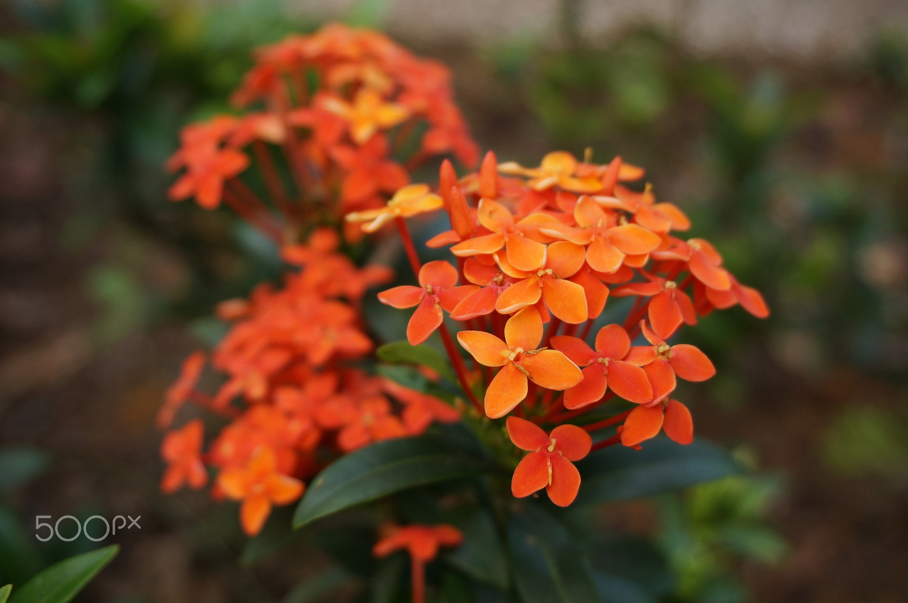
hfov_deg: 40.0
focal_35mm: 50
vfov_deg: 27.2
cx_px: 454
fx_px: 1247
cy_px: 302
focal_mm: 33
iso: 200
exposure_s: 1/60
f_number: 5
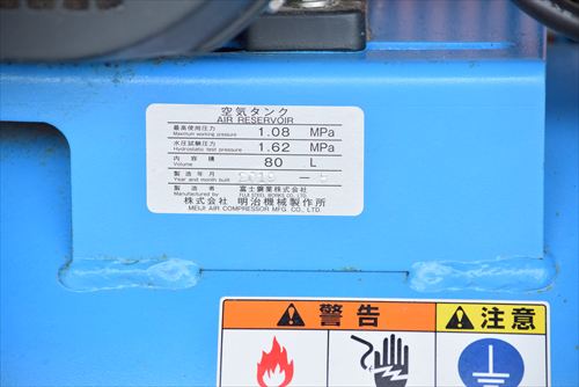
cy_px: 194
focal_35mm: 195
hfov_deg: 10.5
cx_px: 290
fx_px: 3138
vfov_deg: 7.1
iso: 1250
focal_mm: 130
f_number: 6.3
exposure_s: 1/1250
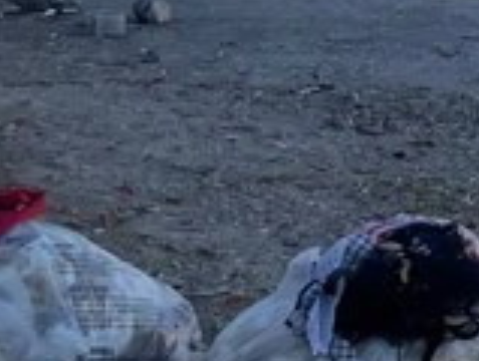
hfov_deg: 10.1
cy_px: 138
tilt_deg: -5.7
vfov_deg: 8.9
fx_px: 2316
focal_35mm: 167
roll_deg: -2.6
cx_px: 1202
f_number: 1.6
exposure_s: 1/2398
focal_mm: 4.2
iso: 32
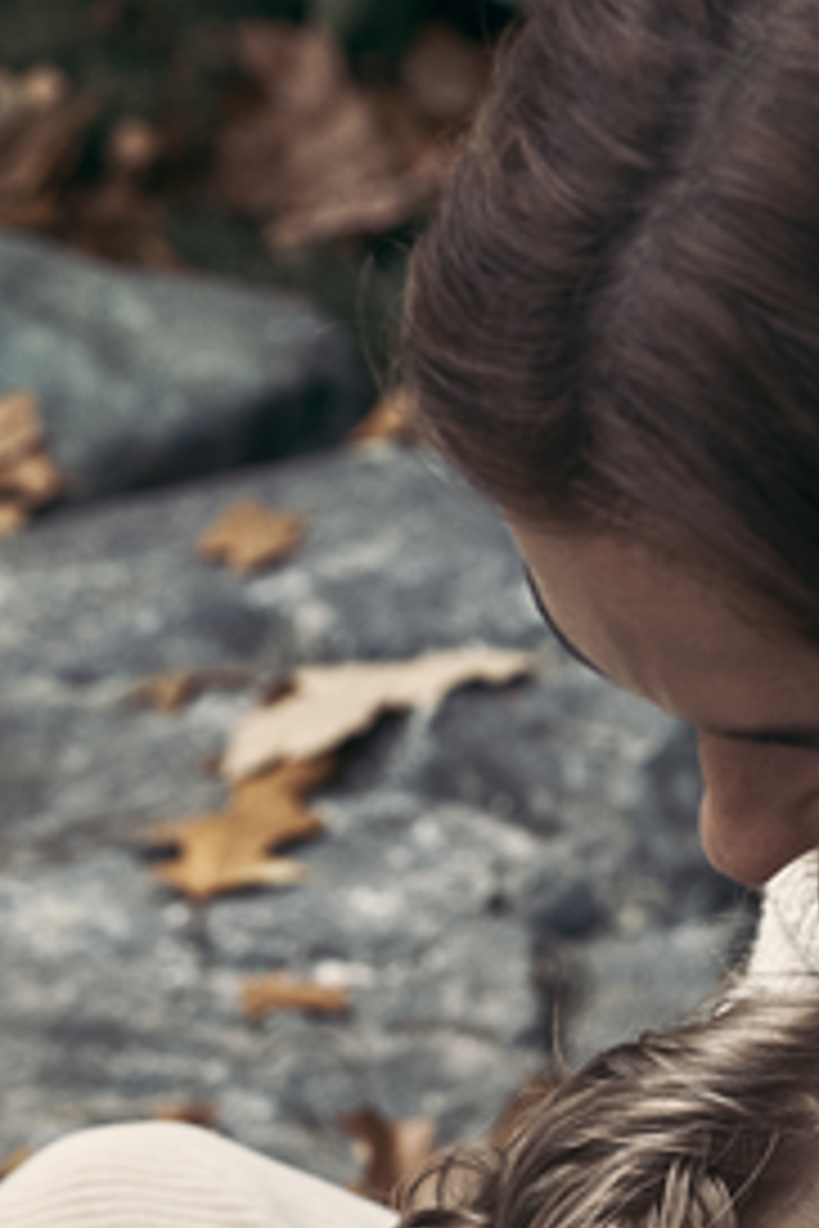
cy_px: 1421
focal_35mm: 197
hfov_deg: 7.0
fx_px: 6722
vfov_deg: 10.3
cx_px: 522
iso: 250
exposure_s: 1/200
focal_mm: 70
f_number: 5.6
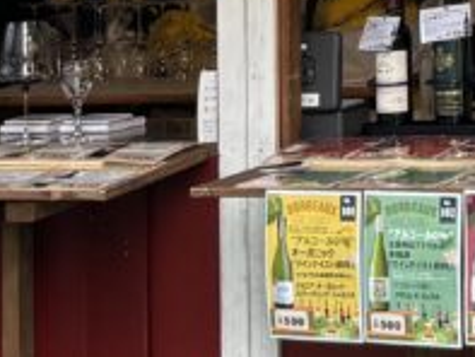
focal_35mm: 169
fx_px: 2320
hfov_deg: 11.3
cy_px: -422
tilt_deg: +6.1
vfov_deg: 8.2
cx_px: 687
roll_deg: +2.9
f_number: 1.6
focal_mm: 5.96
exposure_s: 1/341
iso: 50
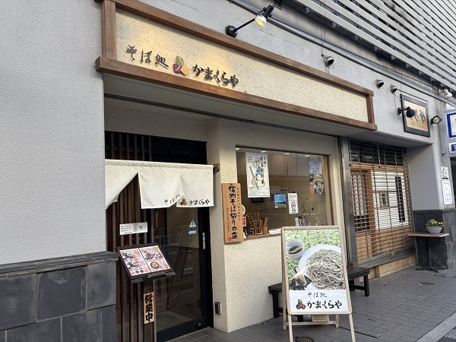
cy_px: 171
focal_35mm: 26
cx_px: 228
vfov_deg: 53.1
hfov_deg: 67.3
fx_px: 343
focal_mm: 5.96
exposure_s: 1/442
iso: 50
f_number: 1.6
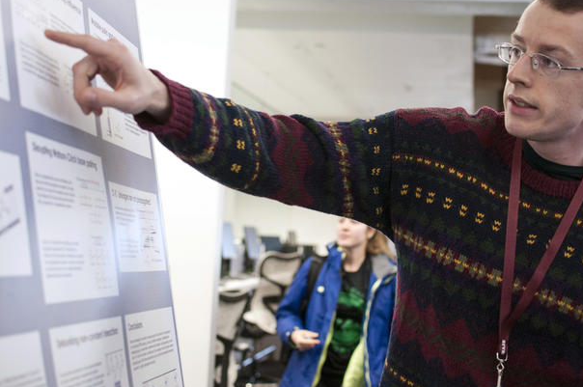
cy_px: 195
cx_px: 269
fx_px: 1012
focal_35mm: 63
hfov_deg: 32.1
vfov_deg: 21.6
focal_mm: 35
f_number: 2.8
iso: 400
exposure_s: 1/250
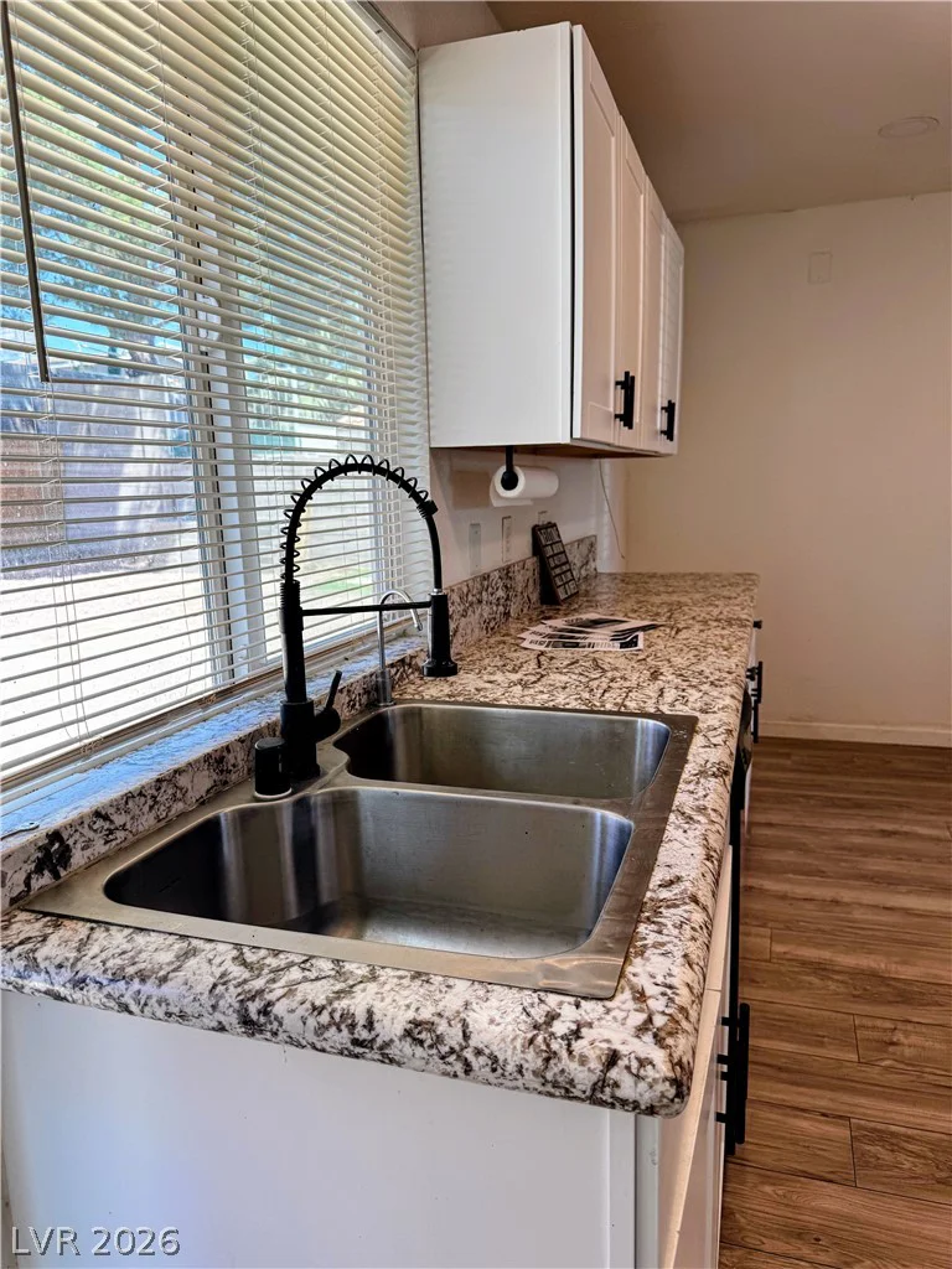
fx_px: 880
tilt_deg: -9.9
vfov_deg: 71.6
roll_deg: +2.1
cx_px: 476
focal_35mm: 24
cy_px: 634
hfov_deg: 56.8
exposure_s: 1/207
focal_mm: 6.76
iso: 64
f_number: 1.78
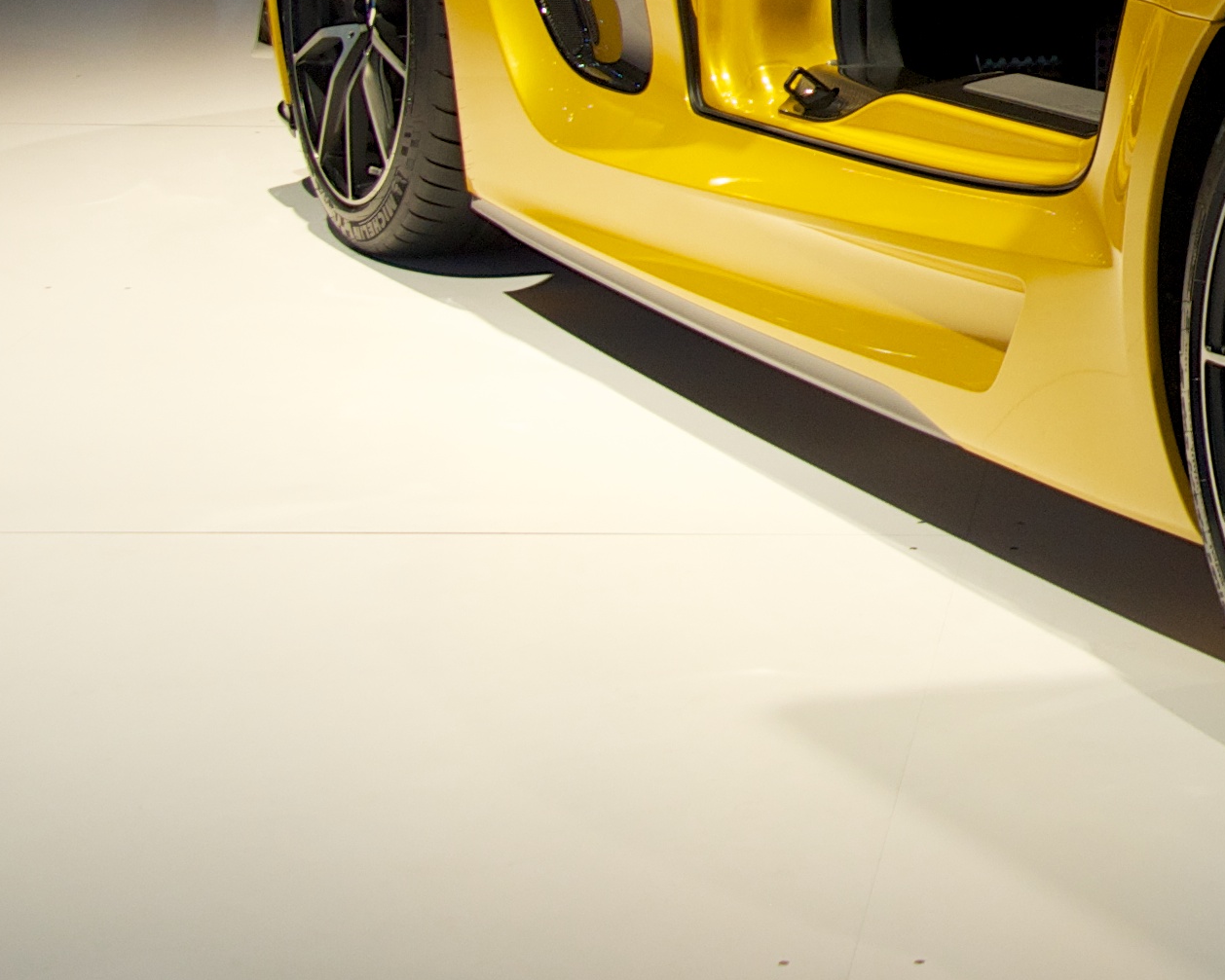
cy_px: -201
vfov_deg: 13.1
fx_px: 4170
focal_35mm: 115
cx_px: 1846
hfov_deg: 15.4
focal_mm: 24
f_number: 4.8
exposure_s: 1/90
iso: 400
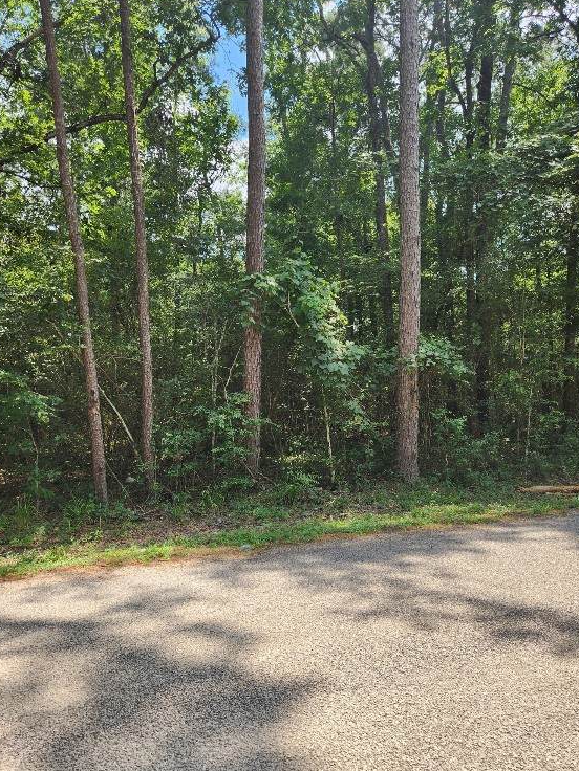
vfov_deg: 71.6
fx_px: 535
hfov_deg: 56.8
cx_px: 290
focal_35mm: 24
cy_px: 392
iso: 20
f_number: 1.8
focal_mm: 5.4
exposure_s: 1/449
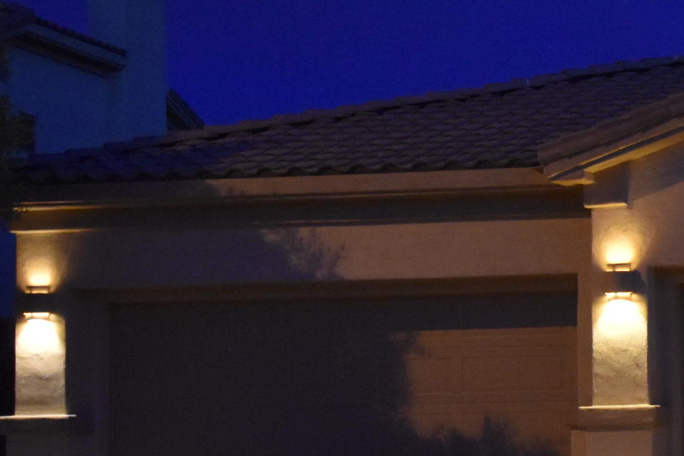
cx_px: 994
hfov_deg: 17.1
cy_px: 299
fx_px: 2071
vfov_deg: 12.6
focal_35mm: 109
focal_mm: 24
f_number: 4
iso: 3200
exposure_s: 1/15
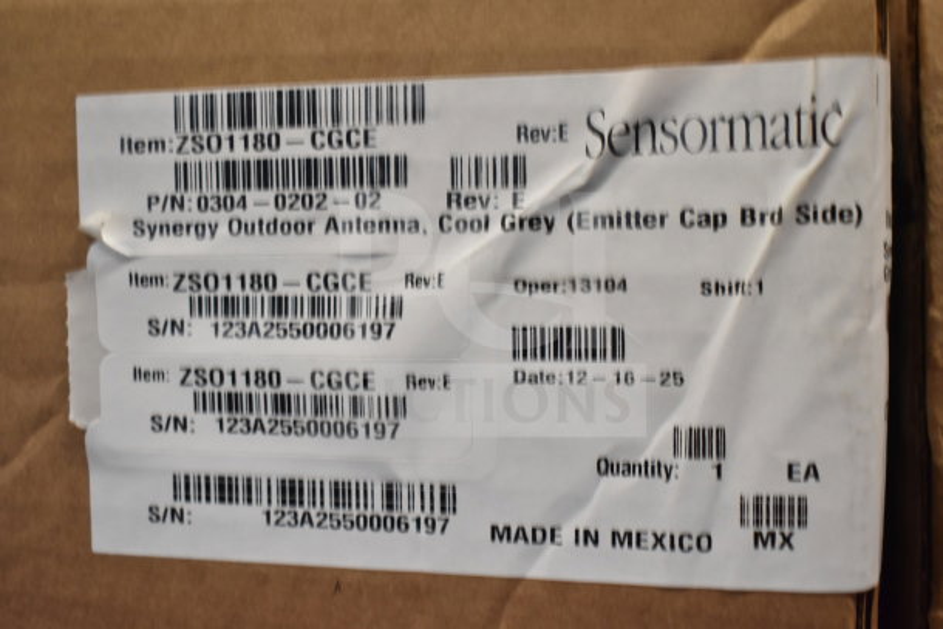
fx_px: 1179
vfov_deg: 29.9
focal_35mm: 45
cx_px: 472
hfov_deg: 43.6
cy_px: 314
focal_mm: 30
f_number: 4.2
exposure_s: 1/50
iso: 1400
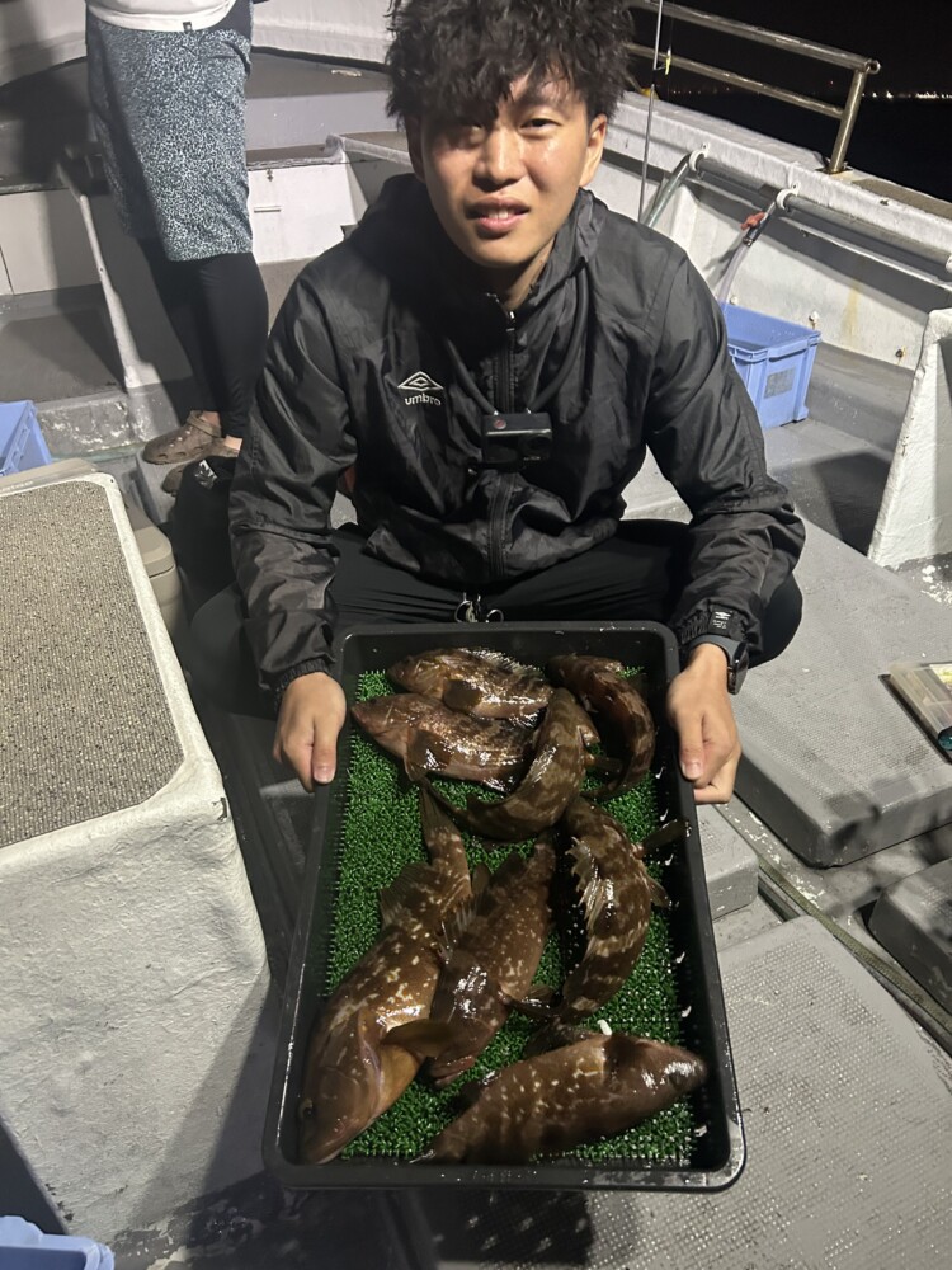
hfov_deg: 53.1
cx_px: 476
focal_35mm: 26
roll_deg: -0.7
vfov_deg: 67.3
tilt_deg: -28.8
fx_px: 953
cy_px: 635
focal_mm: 5.7
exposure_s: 1/49
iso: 500
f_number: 1.5
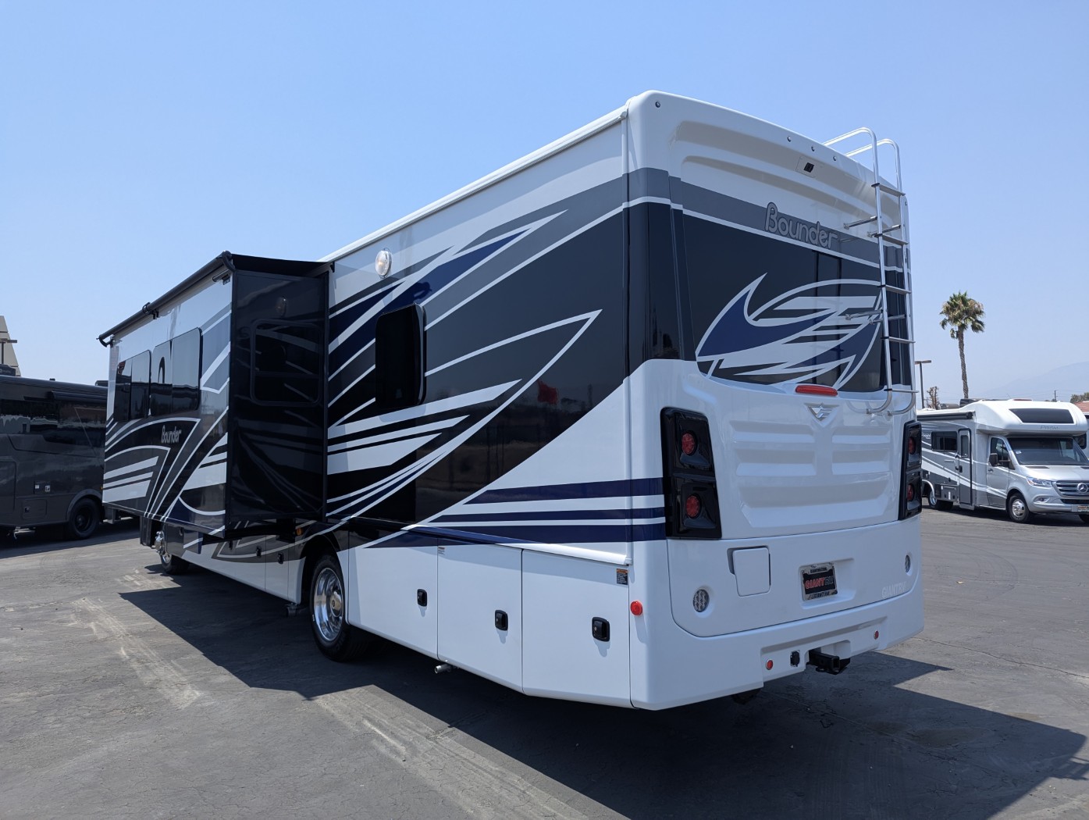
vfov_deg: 56.9
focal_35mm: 24
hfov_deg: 71.5
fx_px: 756
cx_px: 544
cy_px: 410
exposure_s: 1/1855
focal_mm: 6.81
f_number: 1.85
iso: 42
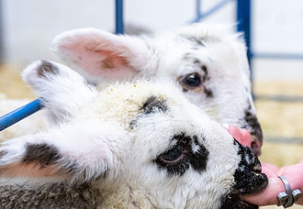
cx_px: 199
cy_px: 143
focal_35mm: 91
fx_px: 775
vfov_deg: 15.4
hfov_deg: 22.1
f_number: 3.5
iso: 2500
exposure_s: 1/250
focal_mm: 42
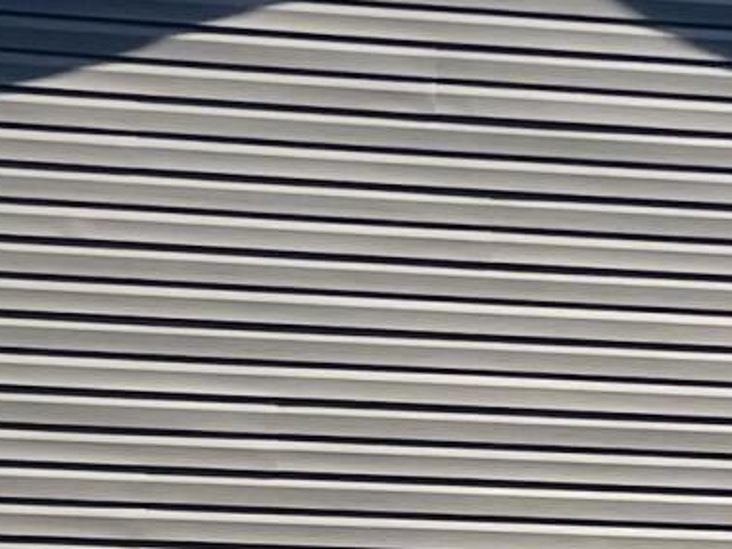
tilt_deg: +4.2
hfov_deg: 10.0
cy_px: 559
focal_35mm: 197
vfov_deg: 7.5
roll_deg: -1.0
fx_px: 4167
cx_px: 471
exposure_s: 1/1795
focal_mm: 5.1
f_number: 1.6
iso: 32
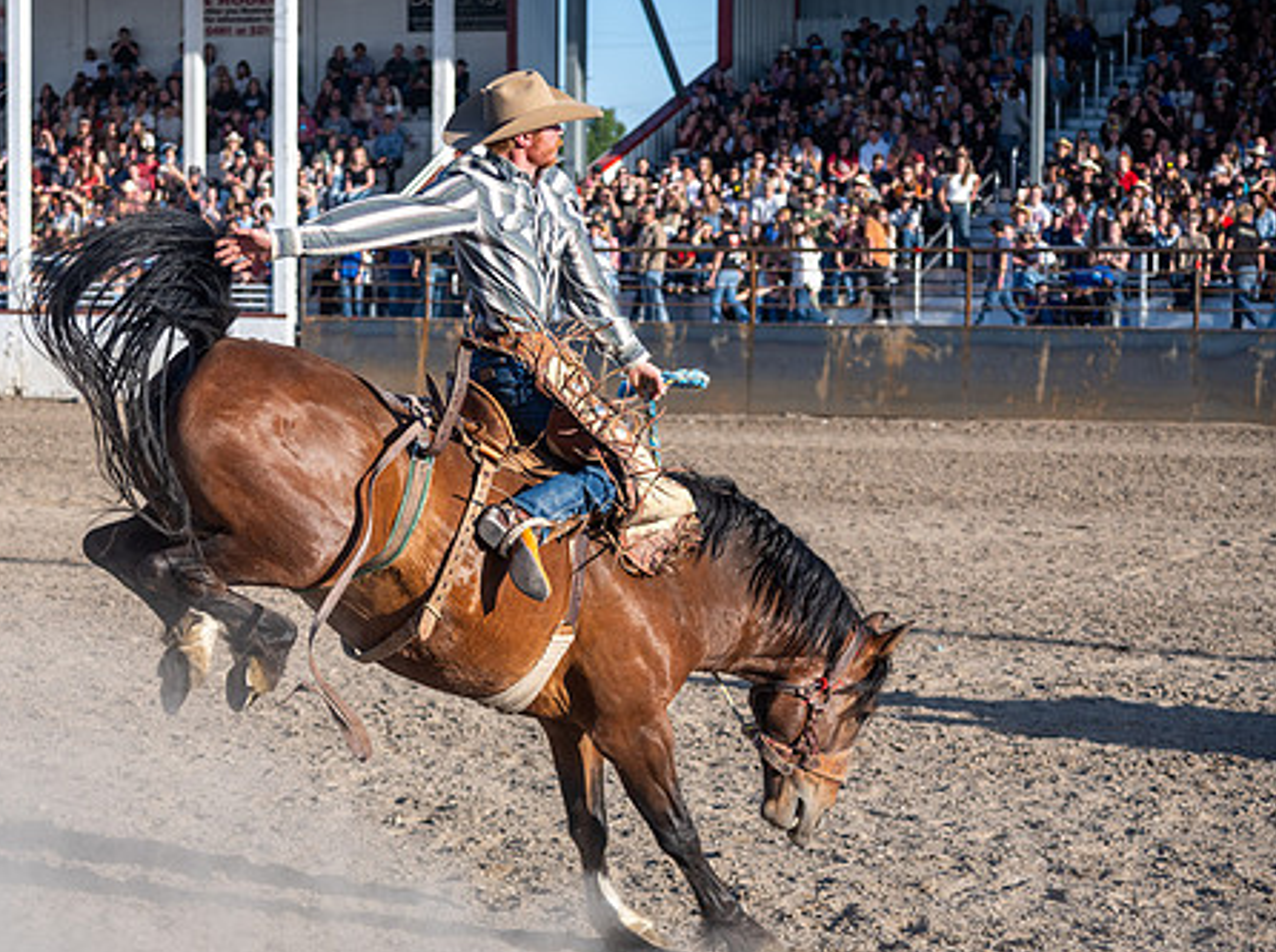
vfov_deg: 15.8
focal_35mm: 93
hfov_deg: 21.0
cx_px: 386
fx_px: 3423
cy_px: 495
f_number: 4
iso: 125
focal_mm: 66
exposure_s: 1/1000
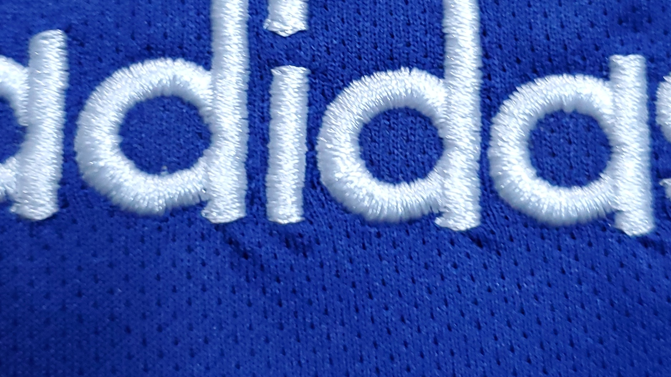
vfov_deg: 19.5
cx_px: 370
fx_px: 1085
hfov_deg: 34.3
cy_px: 74
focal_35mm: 61
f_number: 1.5
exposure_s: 1/30
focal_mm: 4.3
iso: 200
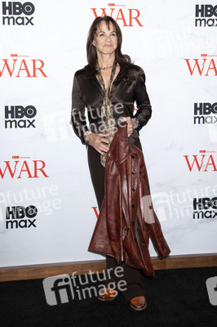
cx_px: 108
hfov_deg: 29.2
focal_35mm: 46
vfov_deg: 42.8
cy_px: 164
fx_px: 417
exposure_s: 1/200
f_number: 5
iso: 640
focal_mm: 46
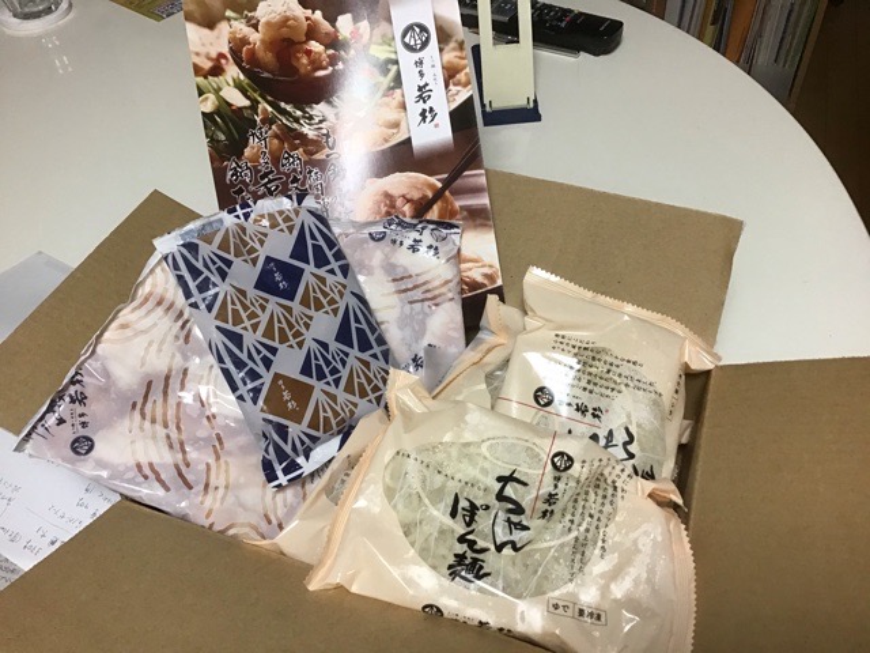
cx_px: 435
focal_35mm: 31
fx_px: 779
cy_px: 326
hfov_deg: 58.4
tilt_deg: -48.3
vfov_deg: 45.4
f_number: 2.4
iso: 80
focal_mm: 3.3
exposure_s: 1/30
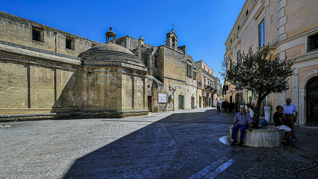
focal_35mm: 21
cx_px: 159
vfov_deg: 53.4
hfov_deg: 83.8
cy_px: 104
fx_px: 177
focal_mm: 20
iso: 200
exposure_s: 1/200
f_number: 13
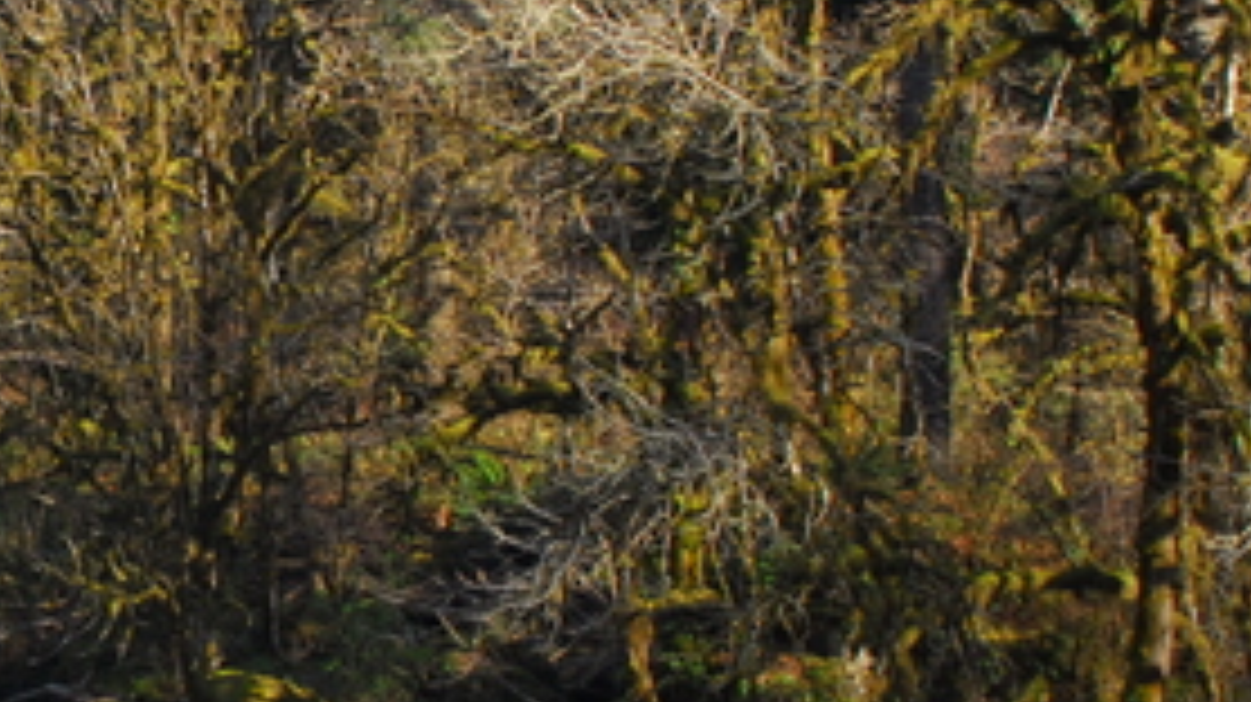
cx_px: -225
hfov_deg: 14.4
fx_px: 4807
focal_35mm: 145
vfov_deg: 8.4
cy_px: 344
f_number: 5.6
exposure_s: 1/160
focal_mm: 32
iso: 160
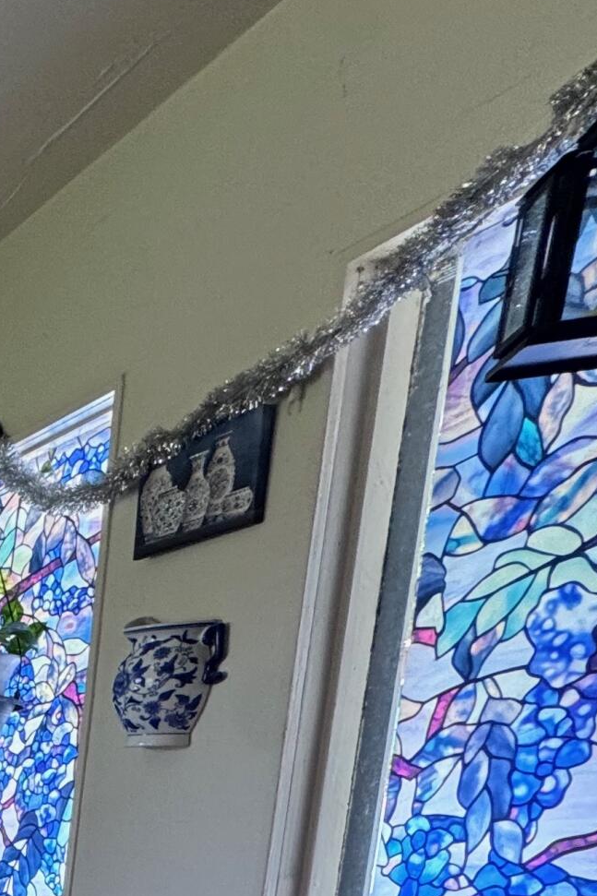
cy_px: 995
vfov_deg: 36.6
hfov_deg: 16.4
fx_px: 1120
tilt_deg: -10.4
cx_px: -751
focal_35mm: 45
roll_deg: +0.5
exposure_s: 1/120
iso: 125
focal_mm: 2.22
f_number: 2.2
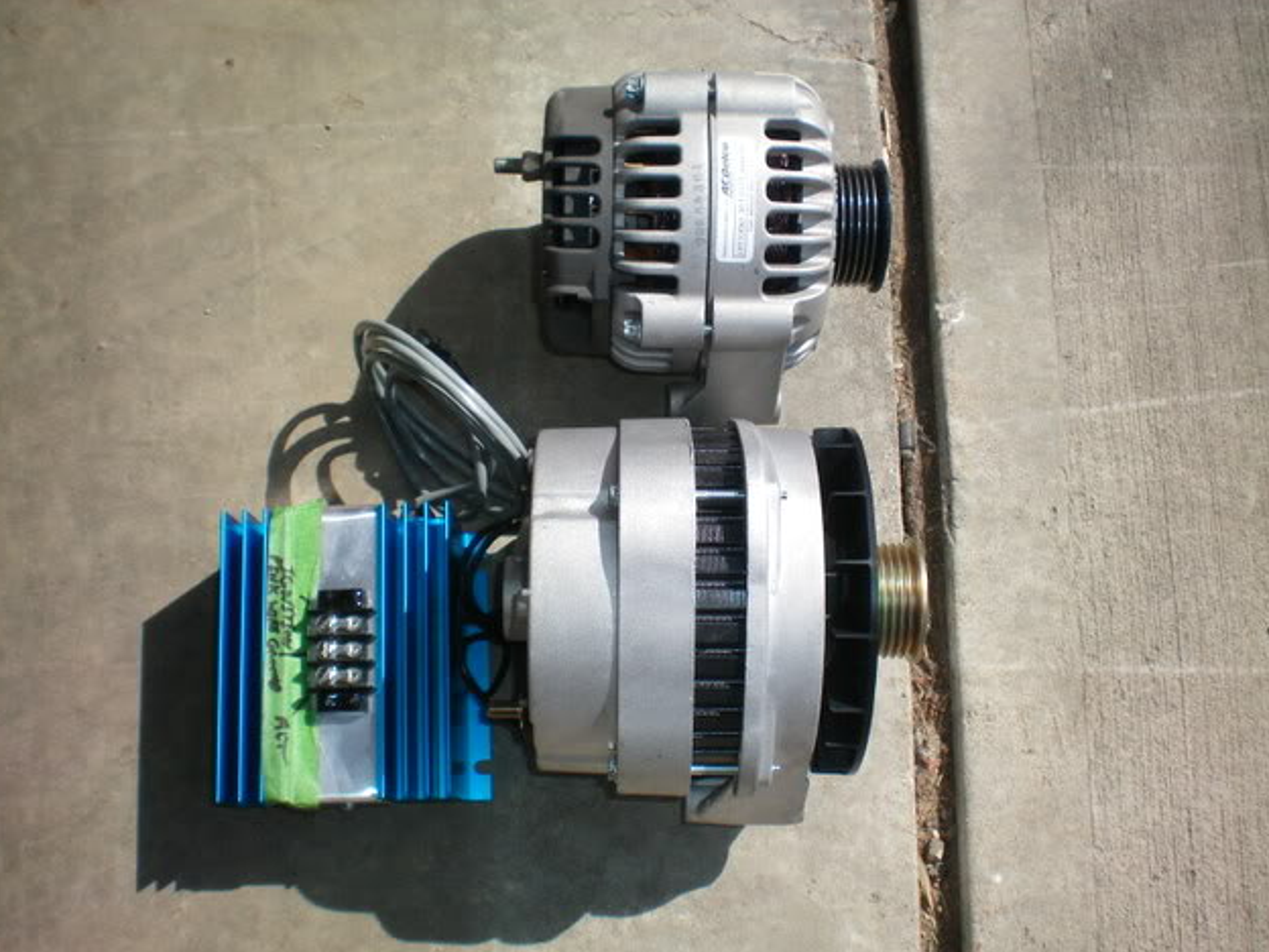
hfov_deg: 47.9
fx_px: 1430
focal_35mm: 39
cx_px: 624
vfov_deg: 36.8
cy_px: 482
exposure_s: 1/500
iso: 64
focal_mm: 6.3
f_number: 4.6
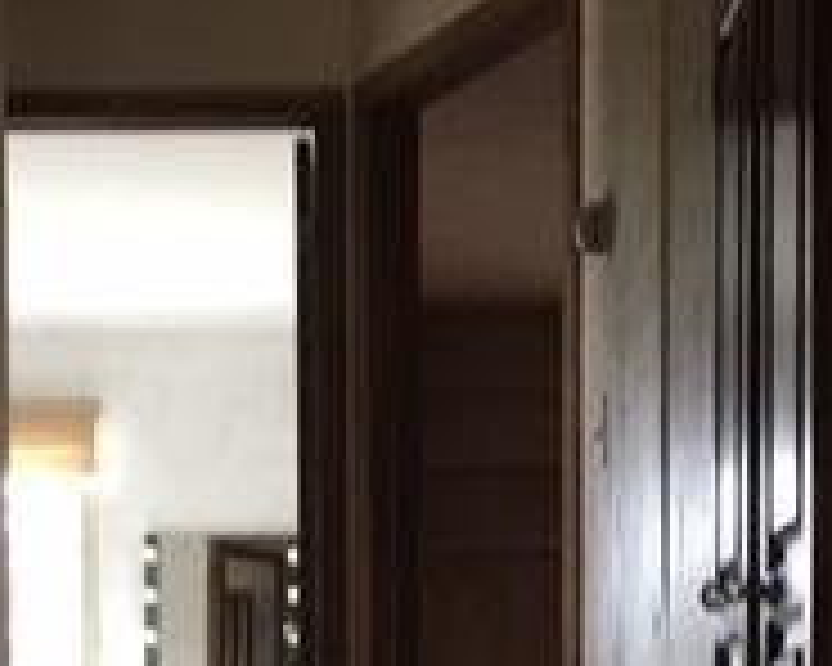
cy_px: 855
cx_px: 283
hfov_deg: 19.5
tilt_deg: +2.7
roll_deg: +1.9
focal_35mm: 98
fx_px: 2413
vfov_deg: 15.0
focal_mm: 4.15
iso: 200
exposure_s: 1/20
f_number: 2.2
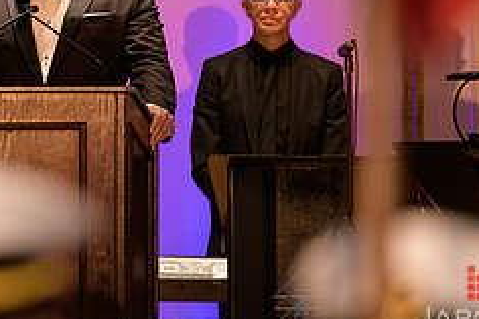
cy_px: -21
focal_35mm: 492
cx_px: 22
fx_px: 6542
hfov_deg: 4.2
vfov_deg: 2.8
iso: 1250
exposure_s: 1/125
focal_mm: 200
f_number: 3.2
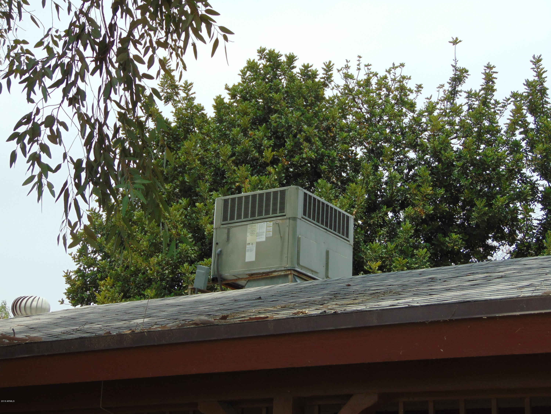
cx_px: 276
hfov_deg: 27.4
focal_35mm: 71
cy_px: 207
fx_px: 1130
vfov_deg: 20.7
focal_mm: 12.8
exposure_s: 1/800
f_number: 3.7
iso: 80
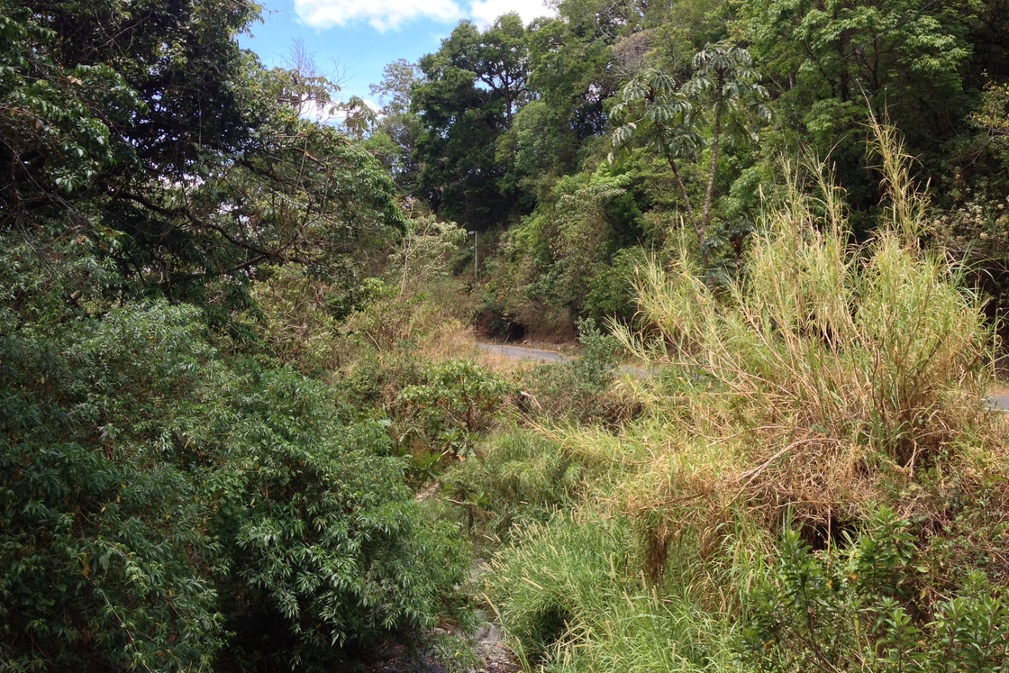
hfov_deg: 49.5
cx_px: 506
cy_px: 304
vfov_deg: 34.2
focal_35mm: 39
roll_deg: -0.6
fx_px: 1093
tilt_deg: -2.1
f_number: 2.4
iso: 50
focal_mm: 4.28
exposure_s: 1/310
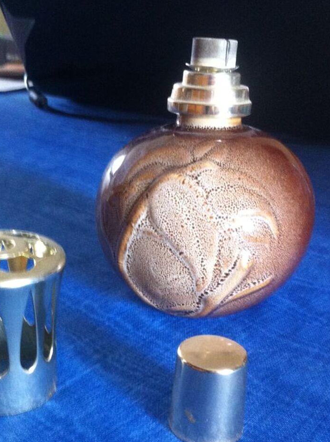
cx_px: 124
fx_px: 637
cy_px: 285
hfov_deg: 28.9
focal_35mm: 50
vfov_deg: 37.9
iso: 320
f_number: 2.8
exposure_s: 1/15
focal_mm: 3.85
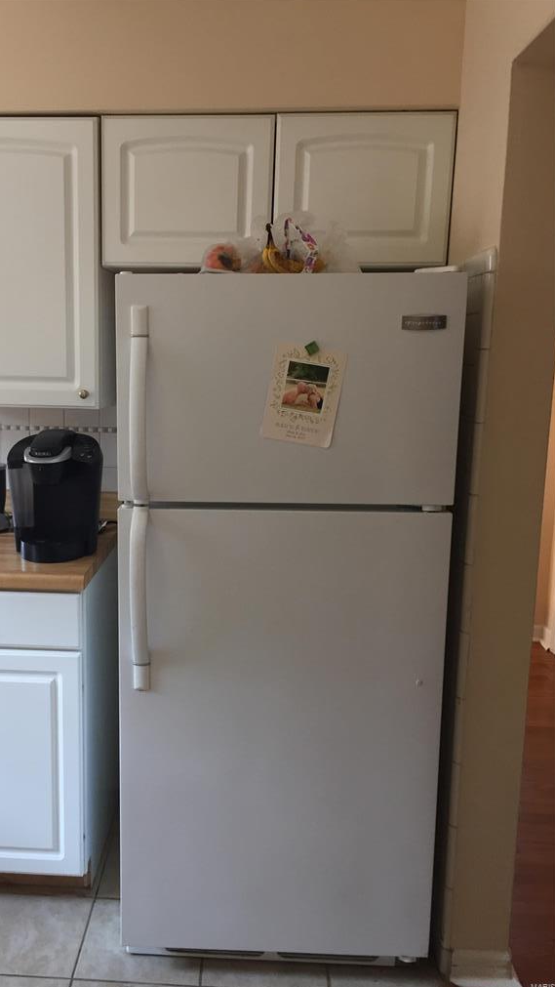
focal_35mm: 32
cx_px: 185
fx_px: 837
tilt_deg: -10.1
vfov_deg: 61.0
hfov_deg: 36.3
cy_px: 494
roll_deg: -0.3
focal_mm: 4.15
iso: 64
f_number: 2.2
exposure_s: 1/30
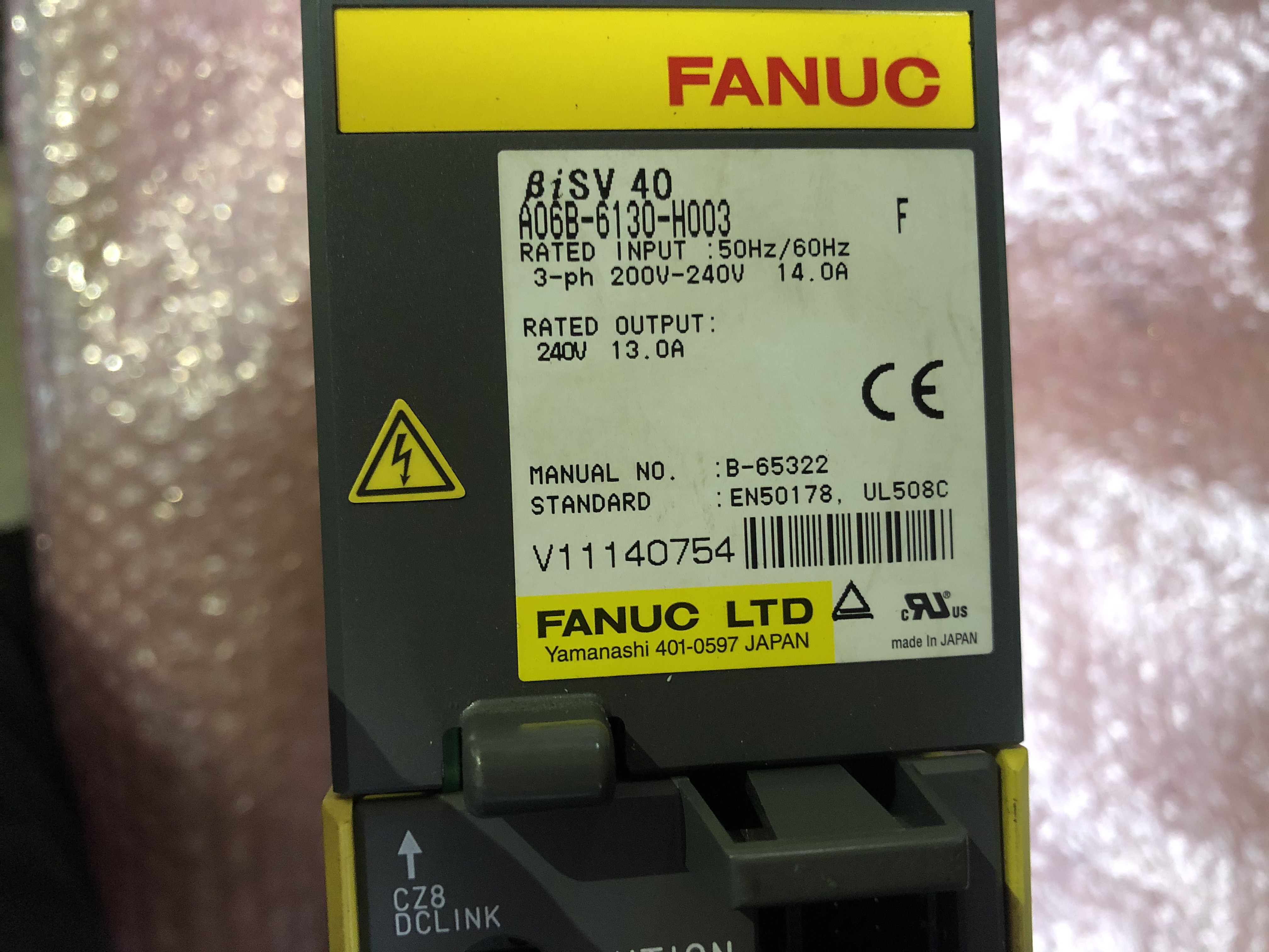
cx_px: 634
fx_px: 1026
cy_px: 476
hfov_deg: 63.4
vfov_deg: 49.7
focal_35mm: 28
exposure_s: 1/13
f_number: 1.8
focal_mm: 3.99
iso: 100
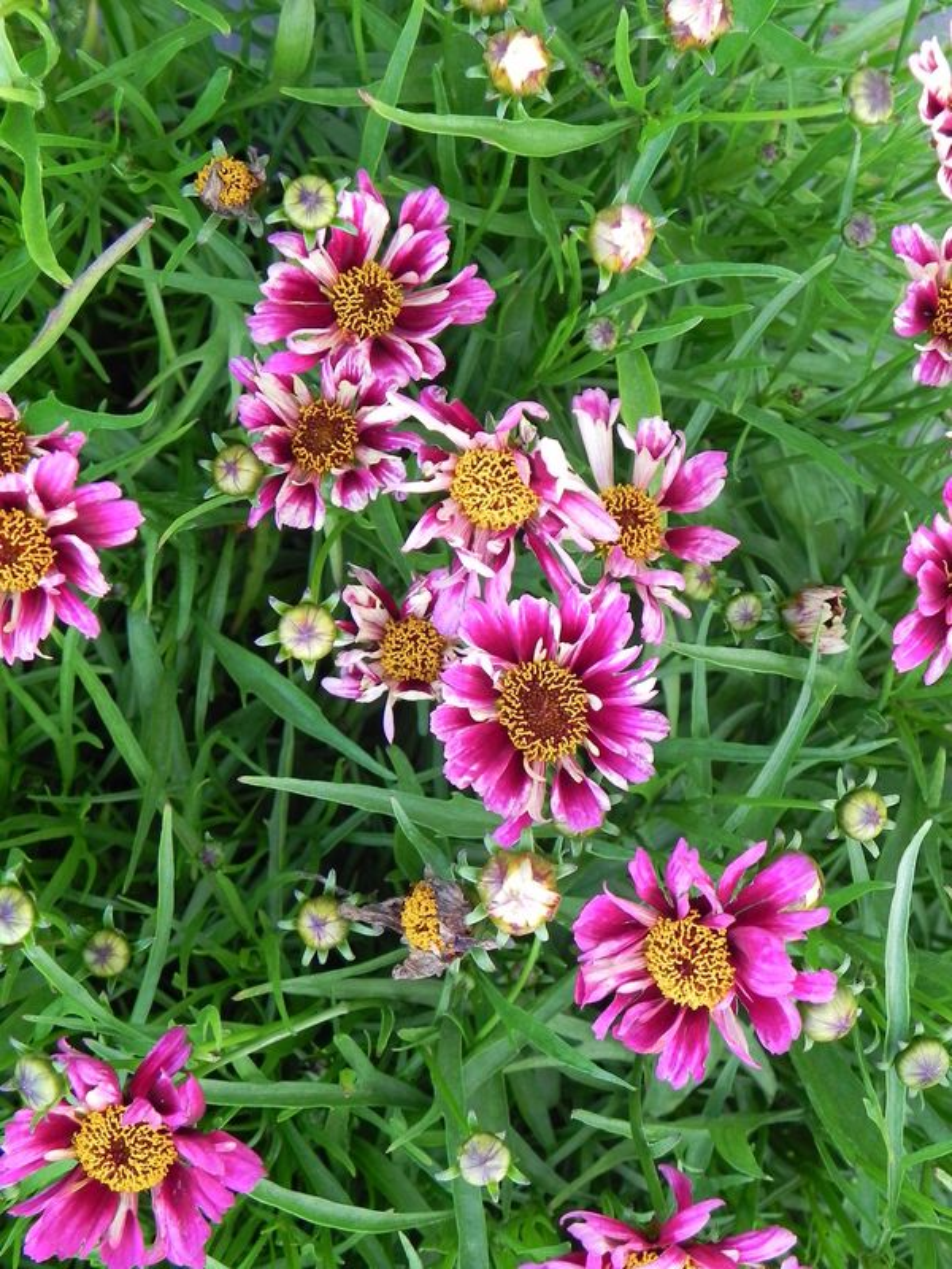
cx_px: 476
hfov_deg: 35.1
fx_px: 1503
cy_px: 634
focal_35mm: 41
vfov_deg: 45.8
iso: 160
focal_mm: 7.3
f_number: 4
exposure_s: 1/60
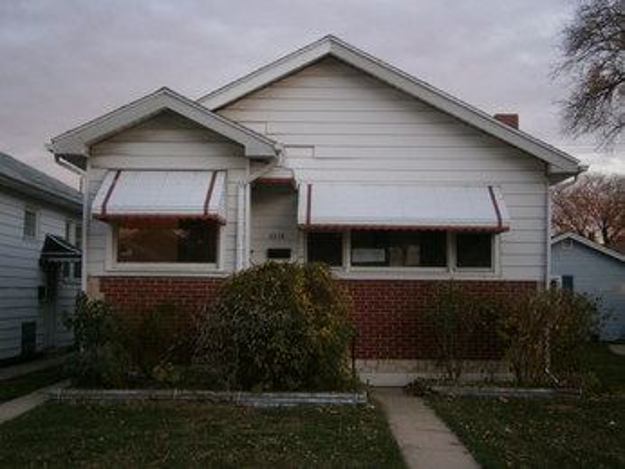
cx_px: 312
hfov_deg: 40.4
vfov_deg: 30.9
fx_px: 849
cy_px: 234
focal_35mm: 47
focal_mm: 8.3
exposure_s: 1/40
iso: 125
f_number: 3.4
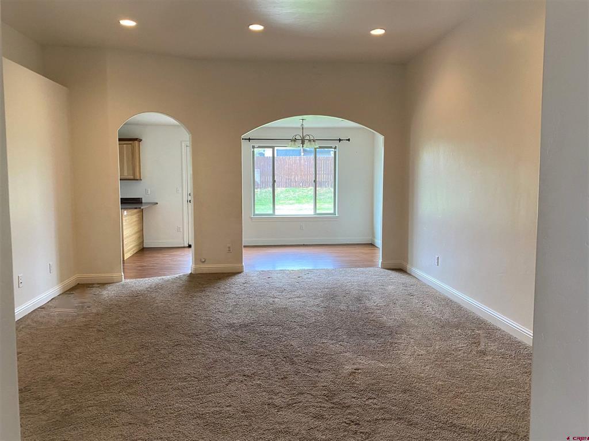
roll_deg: +0.3
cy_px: 220
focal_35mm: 26
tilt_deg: -3.9
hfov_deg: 67.3
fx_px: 442
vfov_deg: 53.0
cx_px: 294
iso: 100
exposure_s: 1/60
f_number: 1.8
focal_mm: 4.25
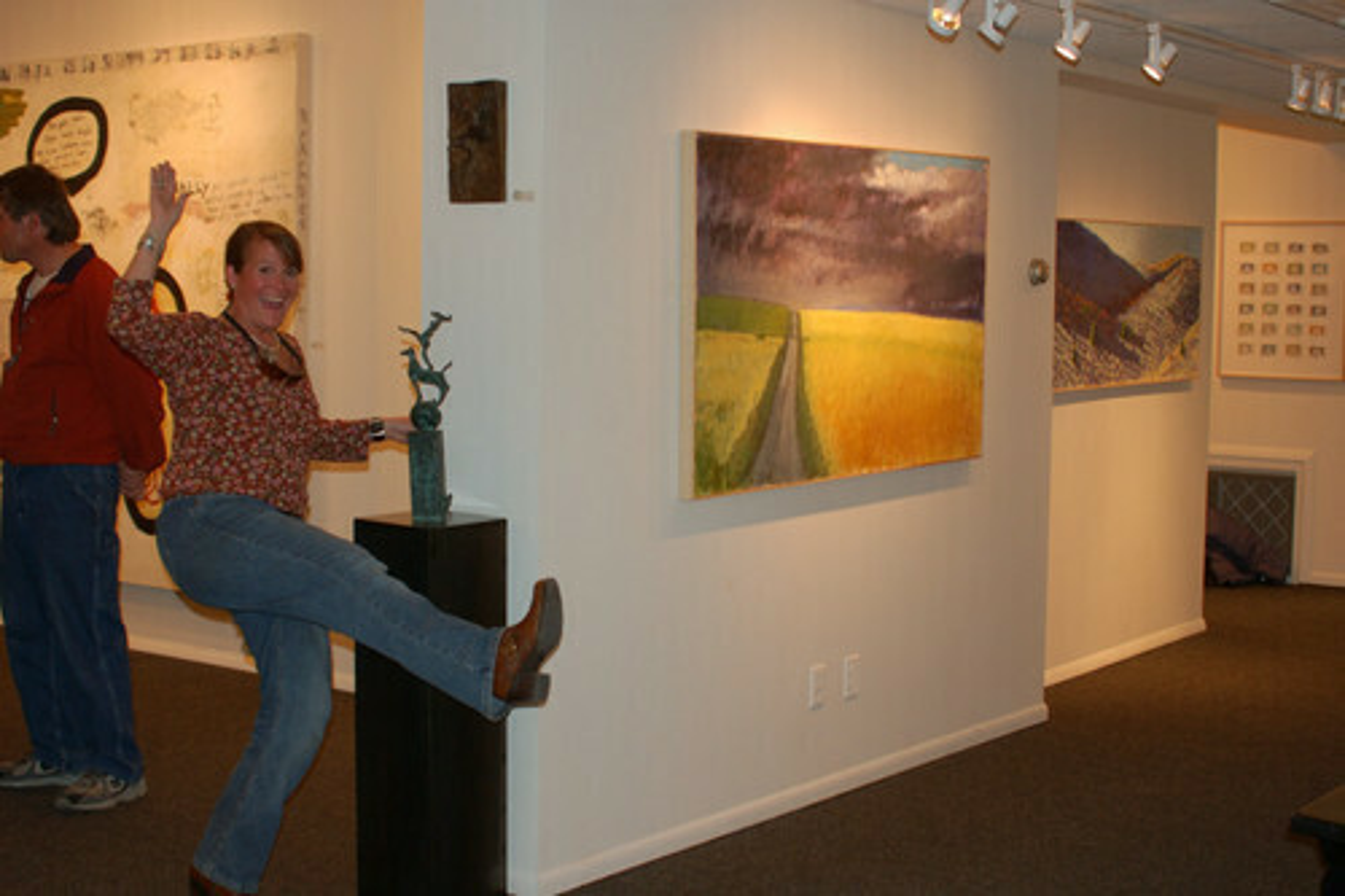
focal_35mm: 52
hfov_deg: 37.9
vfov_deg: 25.7
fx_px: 1961
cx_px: 672
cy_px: 448
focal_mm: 35
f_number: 3.5
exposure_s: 1/60
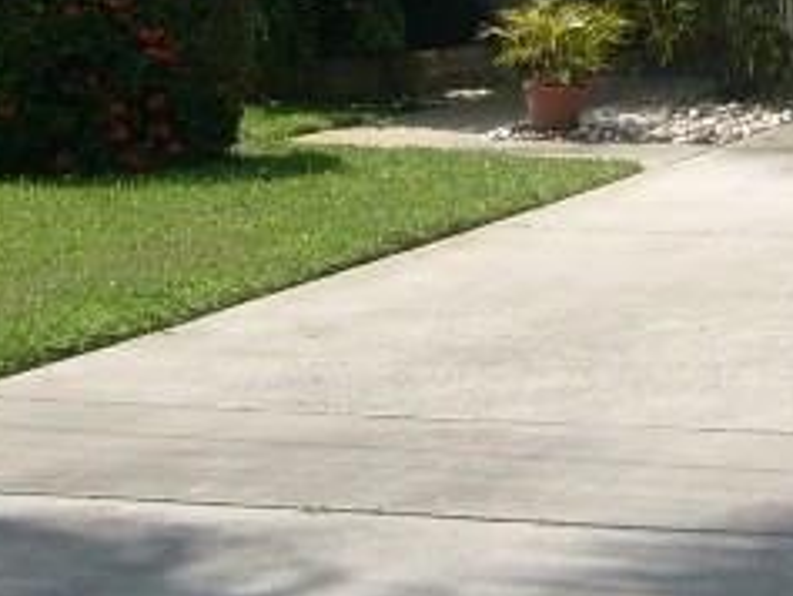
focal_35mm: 151
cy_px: -308
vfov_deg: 9.5
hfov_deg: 13.0
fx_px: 3461
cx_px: 673
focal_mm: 5.8
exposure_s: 1/350
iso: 80
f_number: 7.1
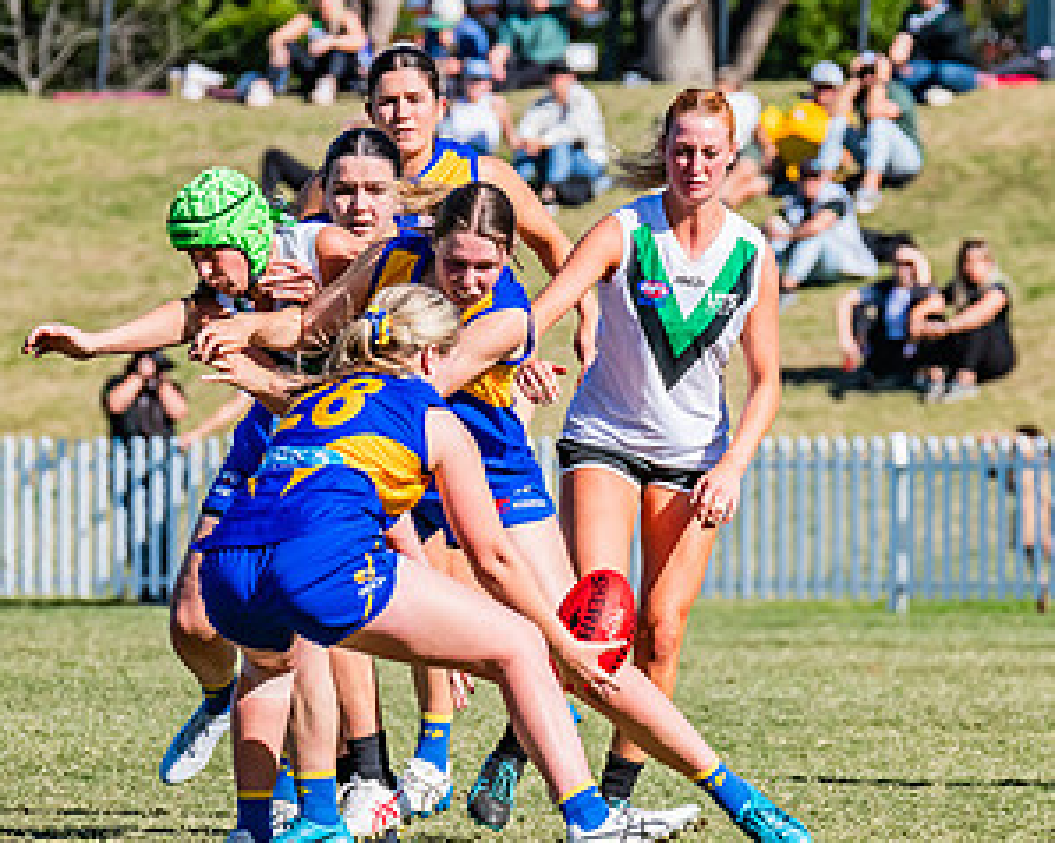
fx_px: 23683
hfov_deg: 2.6
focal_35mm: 759
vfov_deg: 2.0
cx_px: 598
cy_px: 518
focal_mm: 330
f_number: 10
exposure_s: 1/1250
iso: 640
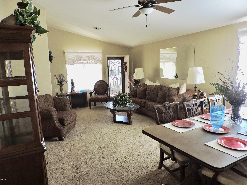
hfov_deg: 71.6
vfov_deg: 56.8
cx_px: 124
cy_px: 92
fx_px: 171
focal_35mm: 24
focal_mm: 4.3
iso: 160
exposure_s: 1/30
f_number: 3
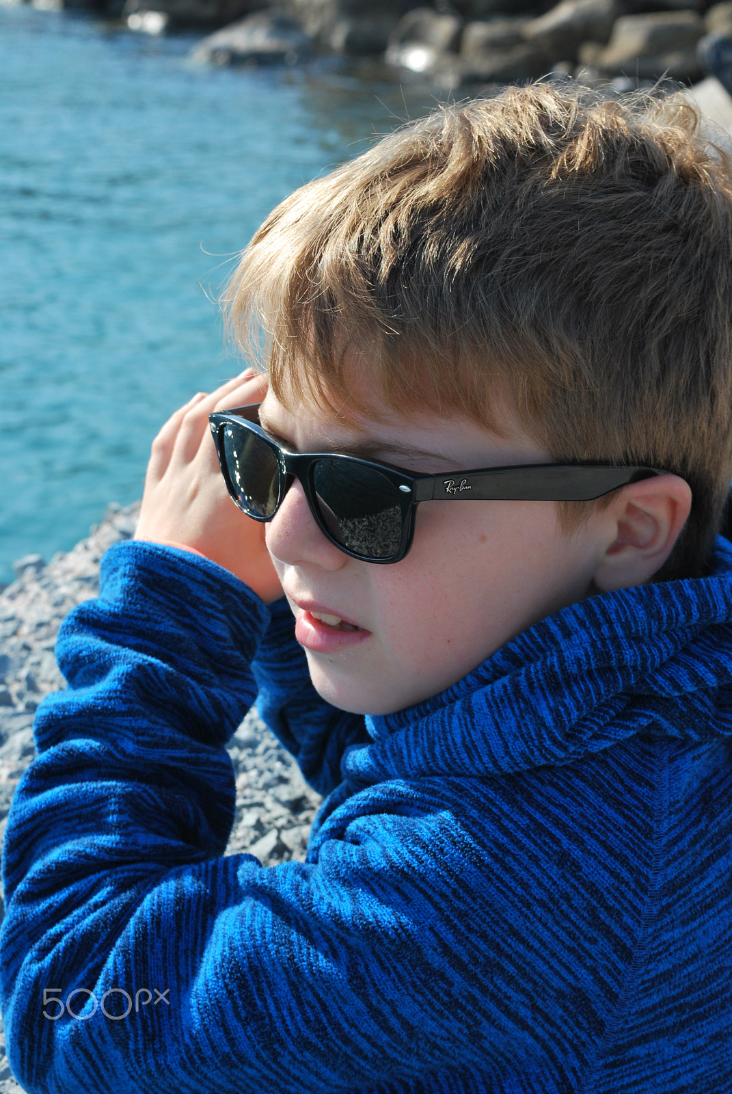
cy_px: 547
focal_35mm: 68
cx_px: 366
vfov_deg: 29.8
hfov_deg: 20.2
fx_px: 2053
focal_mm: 45
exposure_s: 1/320
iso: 200
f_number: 9
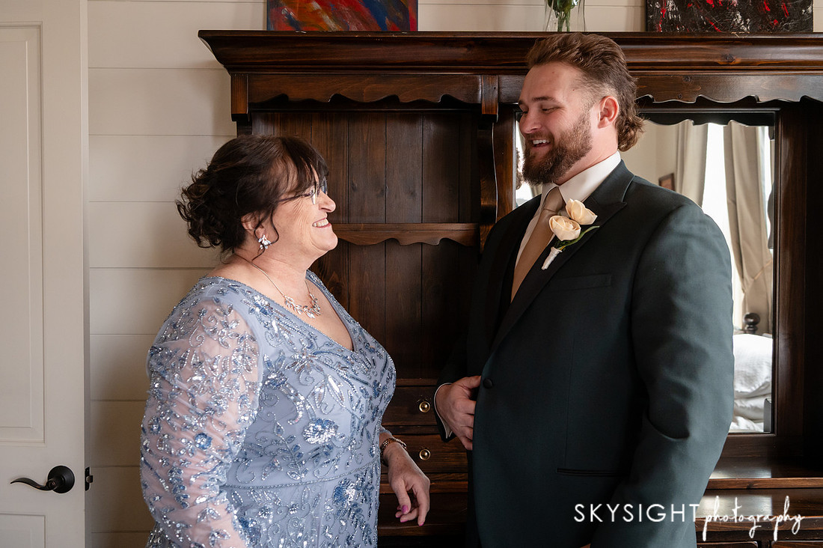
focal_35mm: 41
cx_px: 412
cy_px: 274
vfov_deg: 32.8
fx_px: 930
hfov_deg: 47.7
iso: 2500
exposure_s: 1/125
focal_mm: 40
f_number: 5.6
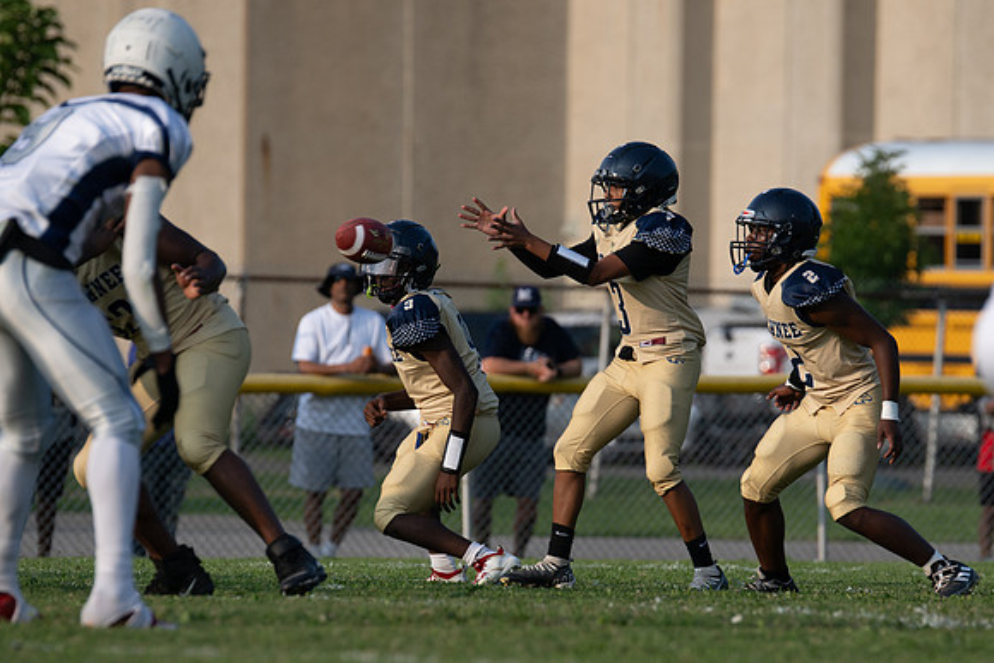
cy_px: 452
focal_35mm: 436
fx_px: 12042
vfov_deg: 3.2
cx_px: 577
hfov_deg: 4.7
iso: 200
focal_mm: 300
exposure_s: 1/1000
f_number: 4.5
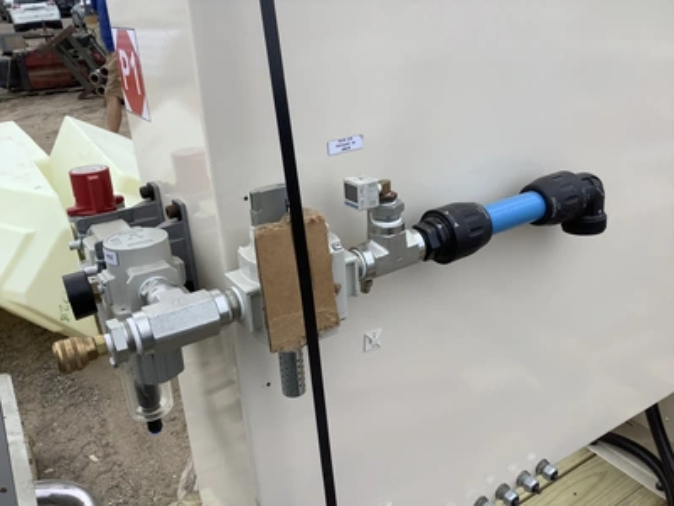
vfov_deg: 45.4
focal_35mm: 31
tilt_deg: -23.5
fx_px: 604
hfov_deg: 58.4
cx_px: 337
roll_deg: +4.4
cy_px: 253
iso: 25
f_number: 2.4
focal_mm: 3.3
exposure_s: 1/754
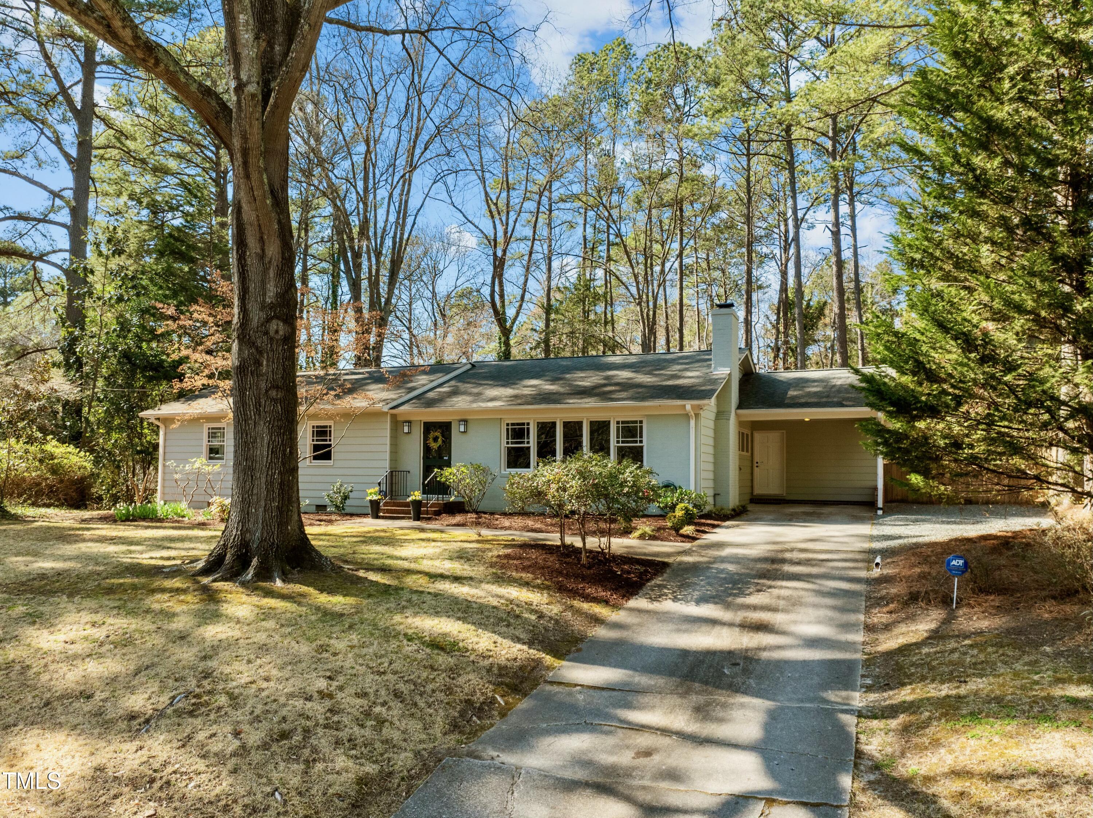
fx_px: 757
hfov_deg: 71.6
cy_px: 409
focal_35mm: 24
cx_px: 546
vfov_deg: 56.8
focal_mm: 12.29
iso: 240
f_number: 2.8
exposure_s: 1/800
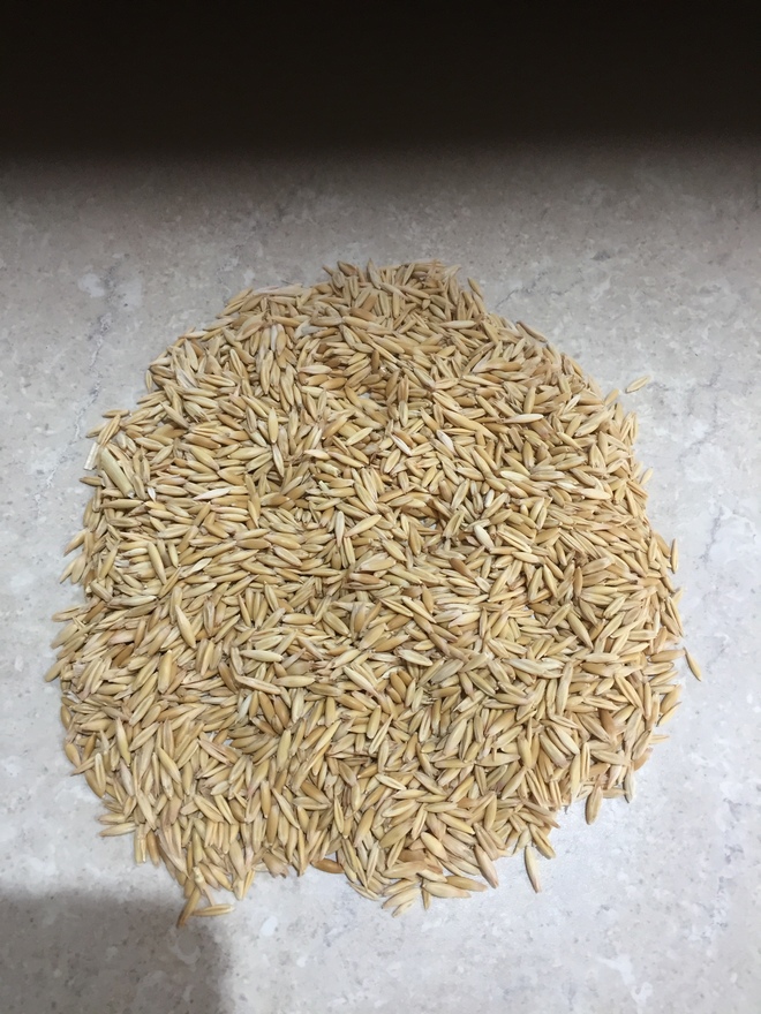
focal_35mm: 29
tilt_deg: -71.4
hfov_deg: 48.2
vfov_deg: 61.7
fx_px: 850
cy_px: 507
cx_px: 380
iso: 125
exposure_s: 1/33
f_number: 2.2
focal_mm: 4.15
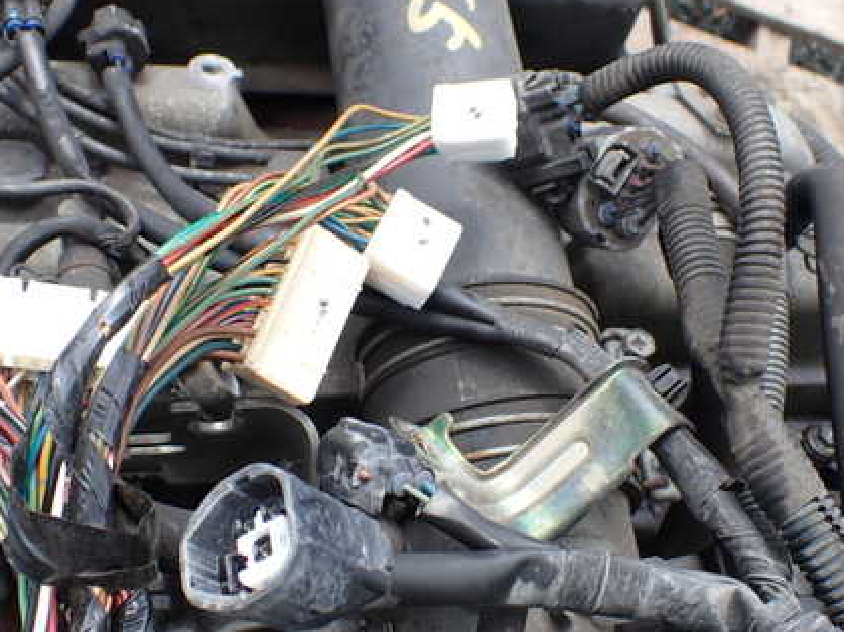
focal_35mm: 43
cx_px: 405
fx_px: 1048
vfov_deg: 33.5
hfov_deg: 43.9
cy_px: 364
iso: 100
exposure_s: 1/320
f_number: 3.2
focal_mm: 5.4
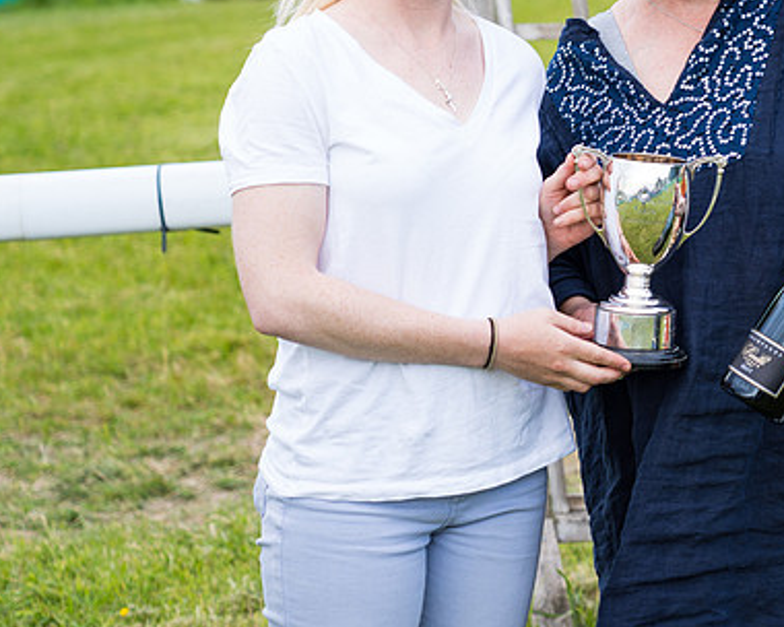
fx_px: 3248
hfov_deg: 13.6
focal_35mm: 140
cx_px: 705
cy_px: 198
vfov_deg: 11.0
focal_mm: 69
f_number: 4
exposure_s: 1/160
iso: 50
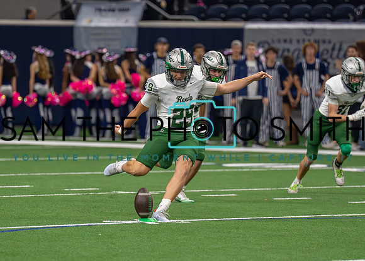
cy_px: 115
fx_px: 3854
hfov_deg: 5.4
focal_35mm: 372
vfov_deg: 3.9
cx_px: 139
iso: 4000
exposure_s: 1/1600
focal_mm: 200
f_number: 2.8
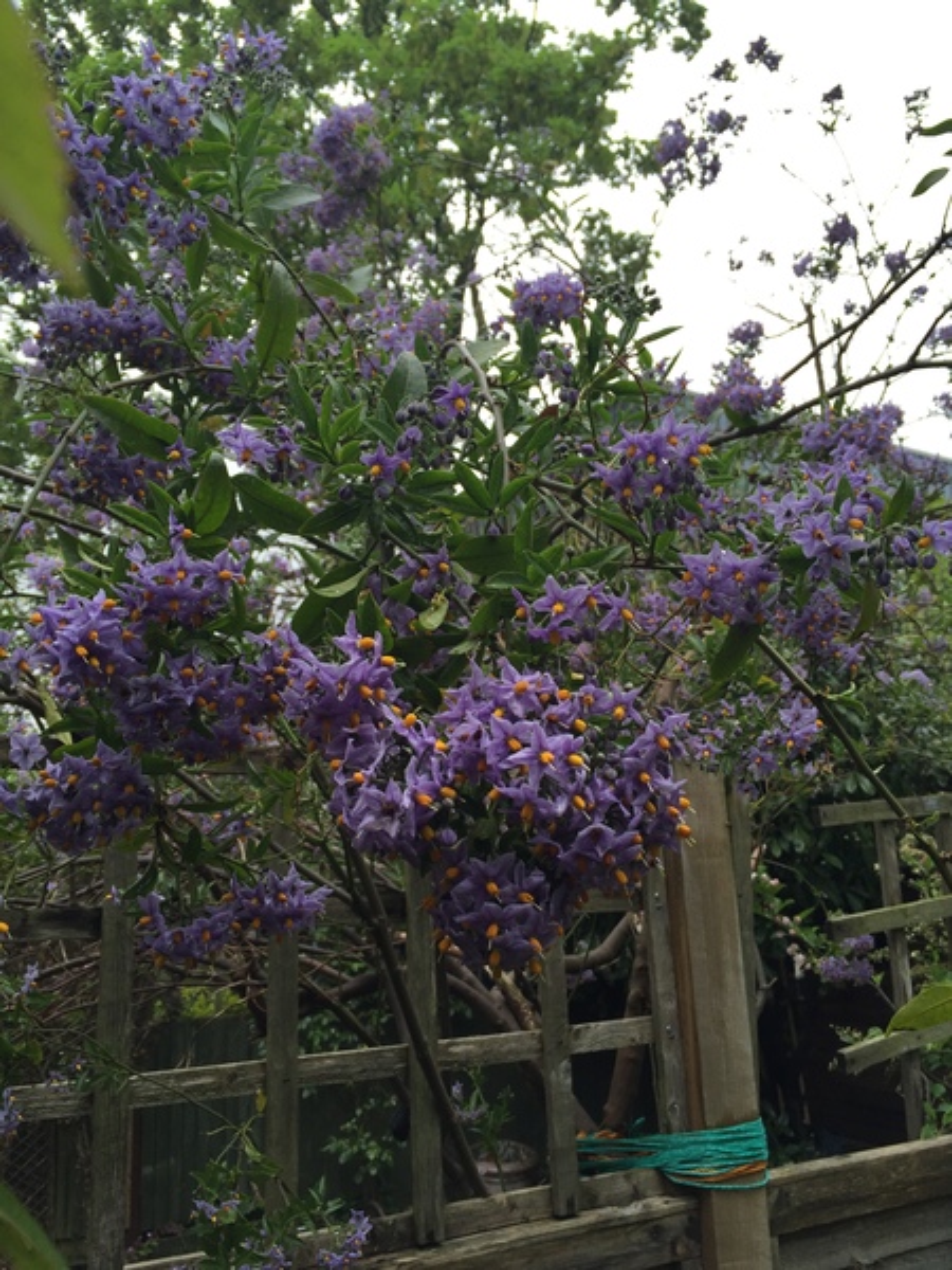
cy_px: 635
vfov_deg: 61.7
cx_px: 476
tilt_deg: +14.1
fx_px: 1063
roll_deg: +3.2
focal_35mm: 29
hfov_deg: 48.2
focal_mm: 4.15
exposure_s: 1/244
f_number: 2.2
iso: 32
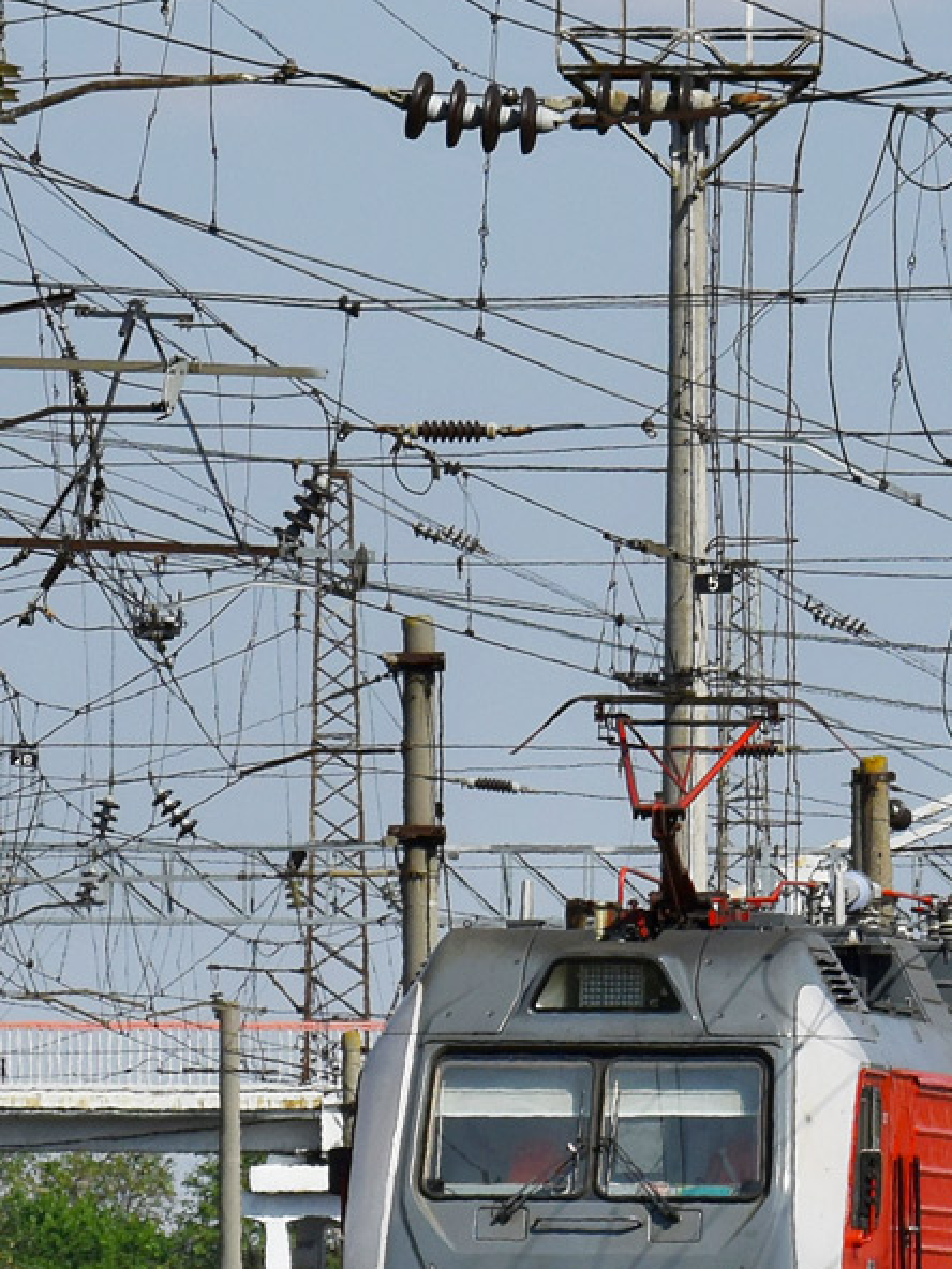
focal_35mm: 358
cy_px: 862
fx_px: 13127
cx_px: 768
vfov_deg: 5.5
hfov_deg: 4.2
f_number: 7.1
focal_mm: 98
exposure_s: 1/1000
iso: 200
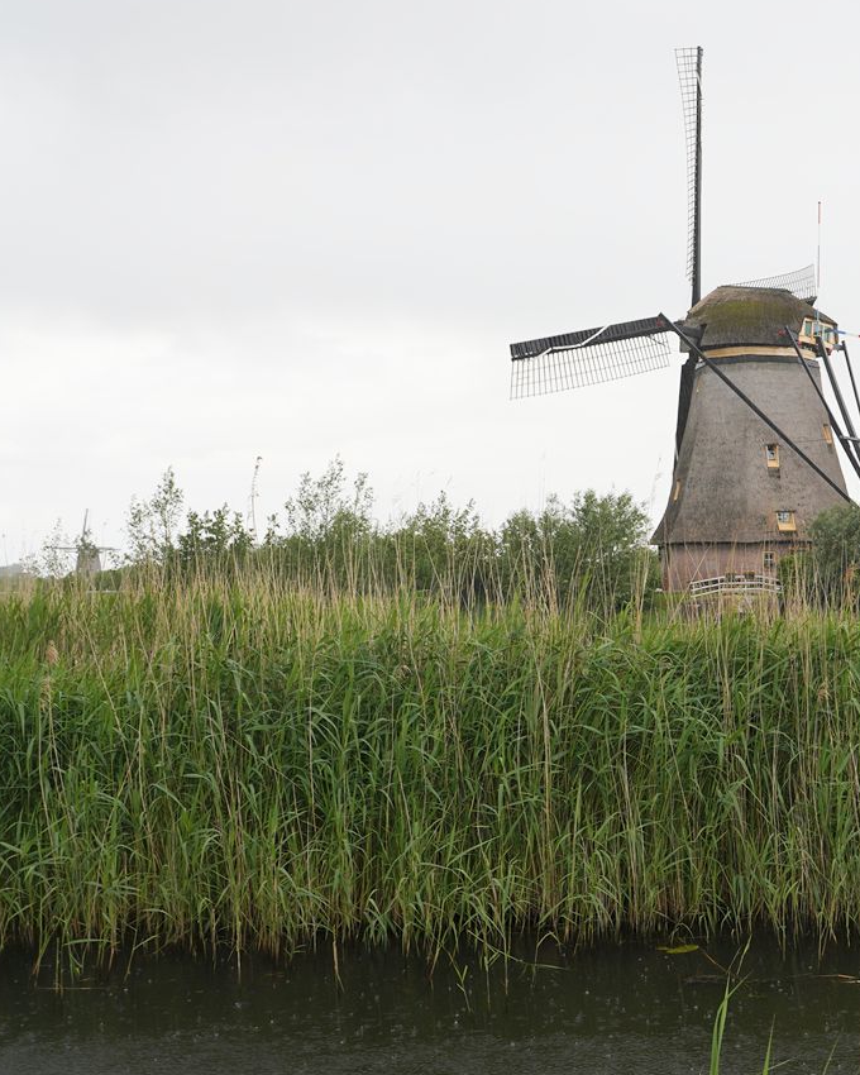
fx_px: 1686
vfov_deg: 35.4
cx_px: 788
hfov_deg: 27.5
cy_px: 543
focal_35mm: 53
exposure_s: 1/100
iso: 100
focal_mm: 24
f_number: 7.1
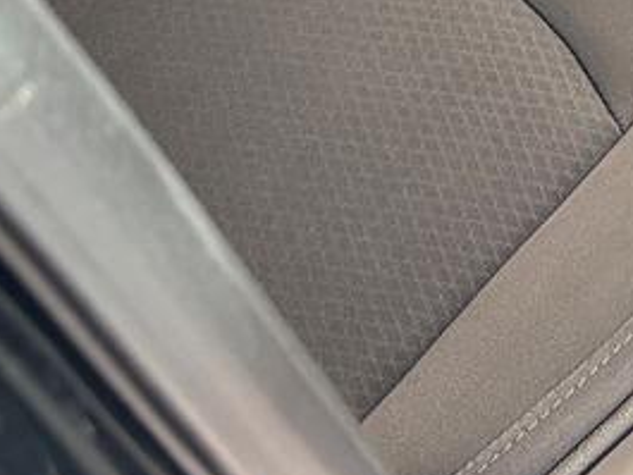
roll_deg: -0.6
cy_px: -559
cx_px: 803
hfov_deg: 16.1
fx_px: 2122
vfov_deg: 11.2
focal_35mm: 116
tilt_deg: -35.7
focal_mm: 6.76
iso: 500
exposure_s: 1/60
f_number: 1.78
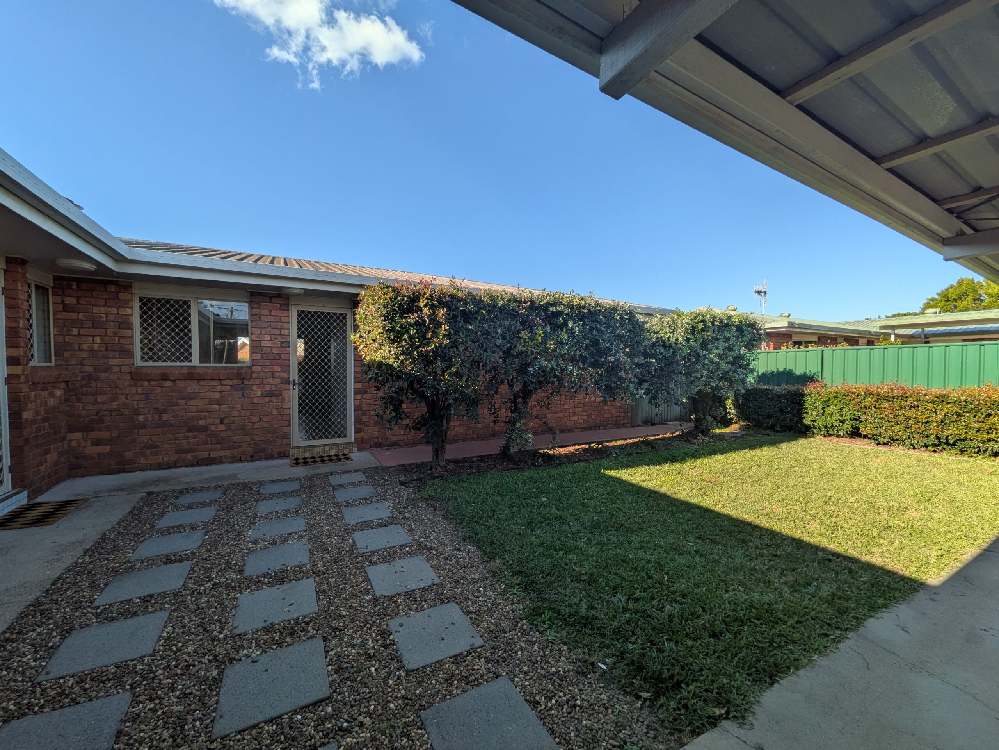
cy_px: 375
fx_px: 404
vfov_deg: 85.7
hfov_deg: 102.1
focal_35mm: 14
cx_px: 500
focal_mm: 1.85
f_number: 2.2
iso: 50
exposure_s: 1/908
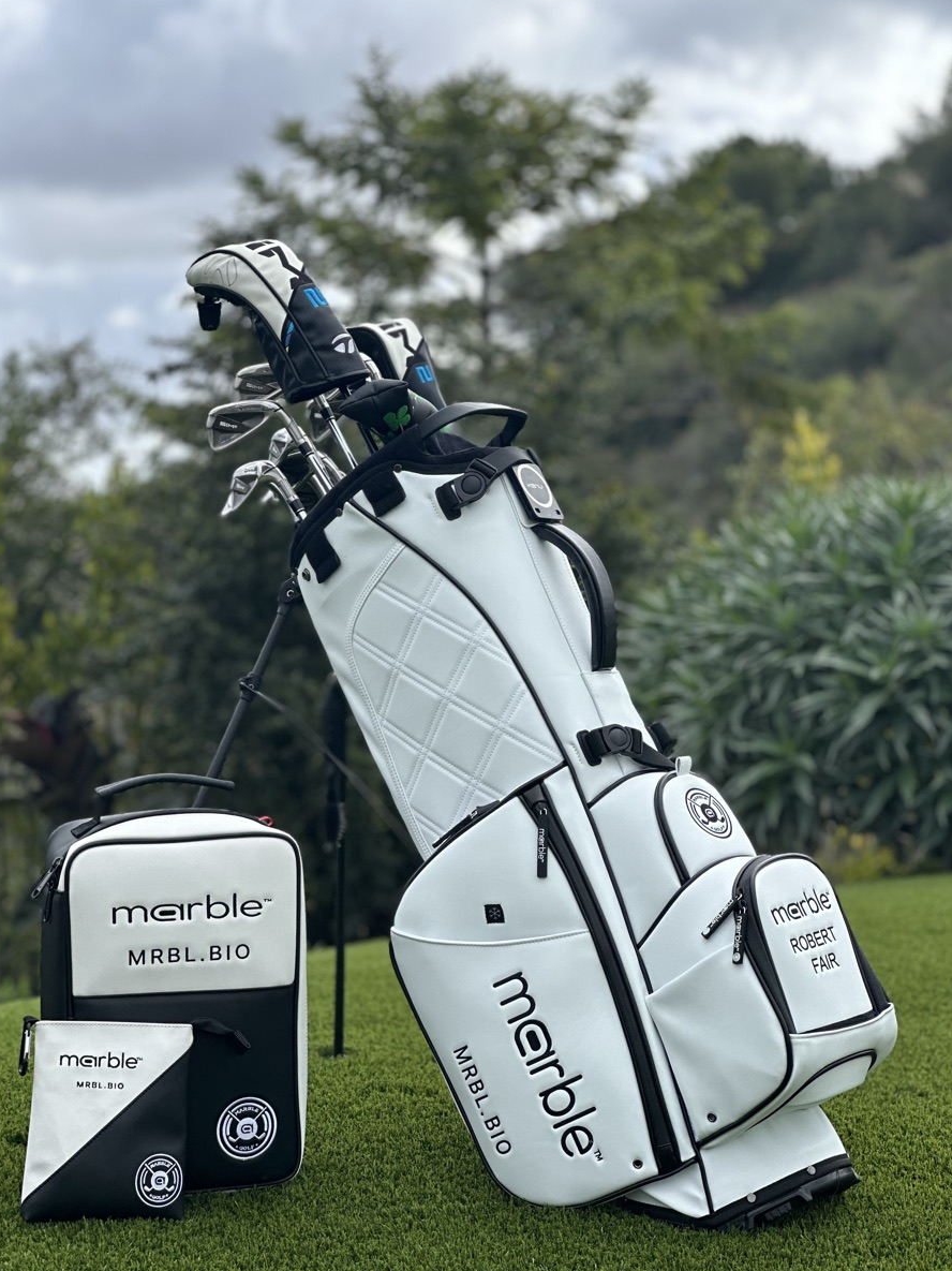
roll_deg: +0.6
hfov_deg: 18.9
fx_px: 2862
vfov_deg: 25.0
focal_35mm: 78
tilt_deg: -0.8
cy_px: 635
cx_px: 476
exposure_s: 1/428
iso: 32
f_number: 2.8
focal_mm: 9
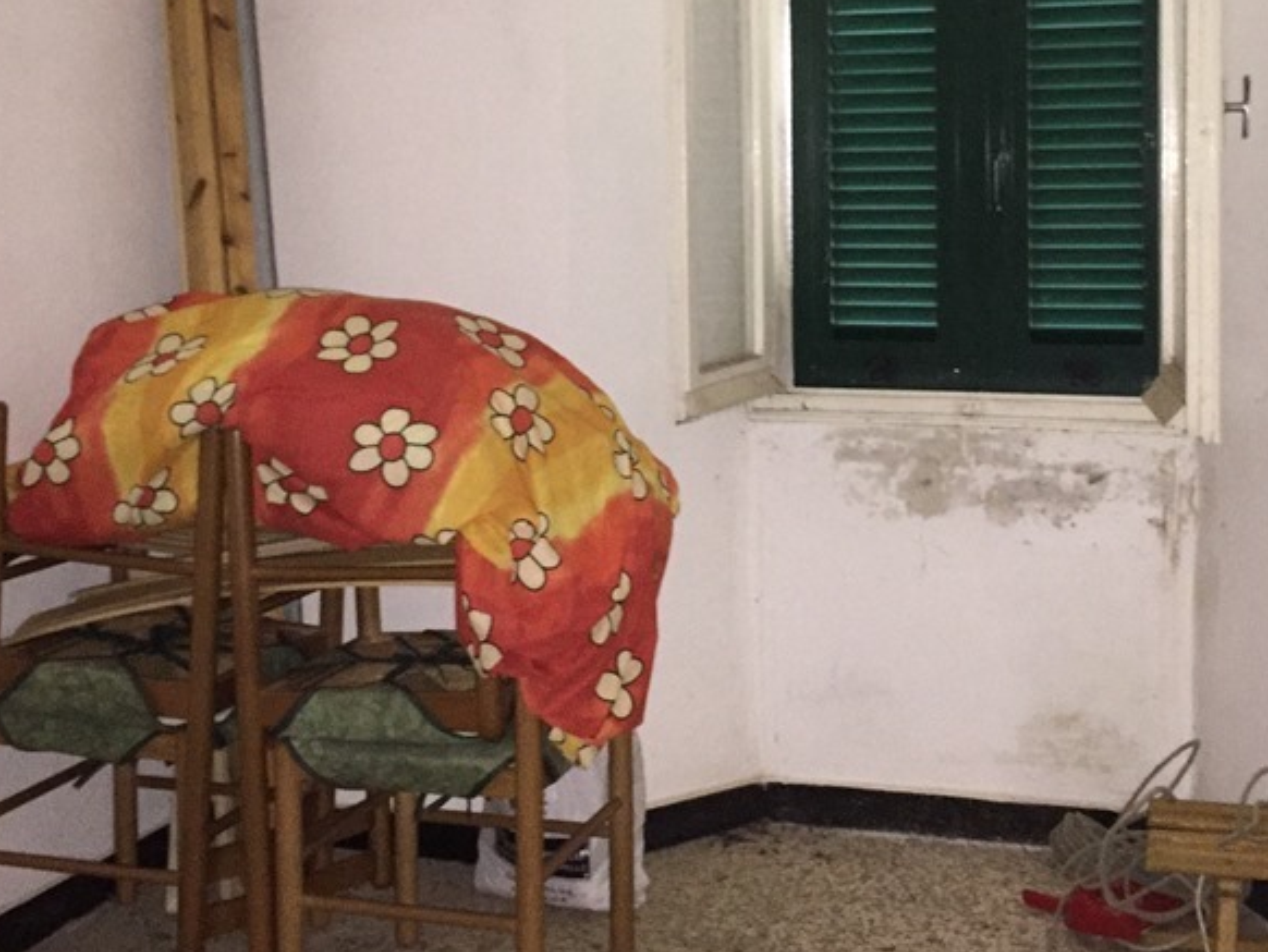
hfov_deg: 37.4
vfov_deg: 28.3
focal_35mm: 51
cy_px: 272
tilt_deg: -1.7
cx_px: 736
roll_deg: +0.9
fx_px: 1869
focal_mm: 4.15
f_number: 2.2
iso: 320
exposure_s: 1/17
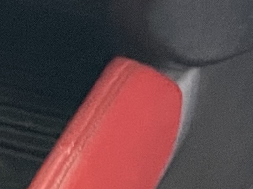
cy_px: -189
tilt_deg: -28.9
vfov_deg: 7.0
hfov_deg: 8.2
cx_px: -525
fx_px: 1490
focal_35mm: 204
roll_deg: +18.3
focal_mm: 4.2
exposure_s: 1/34
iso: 500
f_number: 1.6
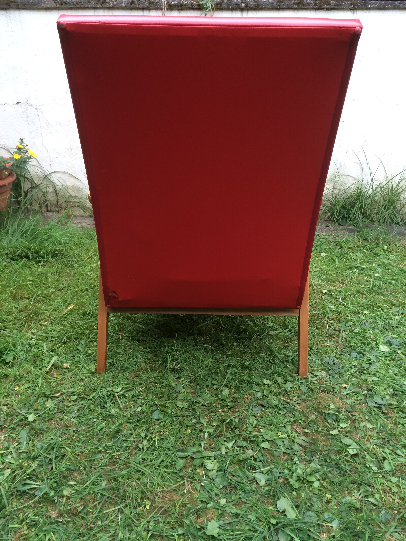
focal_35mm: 29
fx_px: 454
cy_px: 270
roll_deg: +0.6
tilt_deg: -21.1
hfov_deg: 48.2
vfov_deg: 61.7
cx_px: 203
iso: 50
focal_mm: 4.15
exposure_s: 1/33
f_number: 2.2
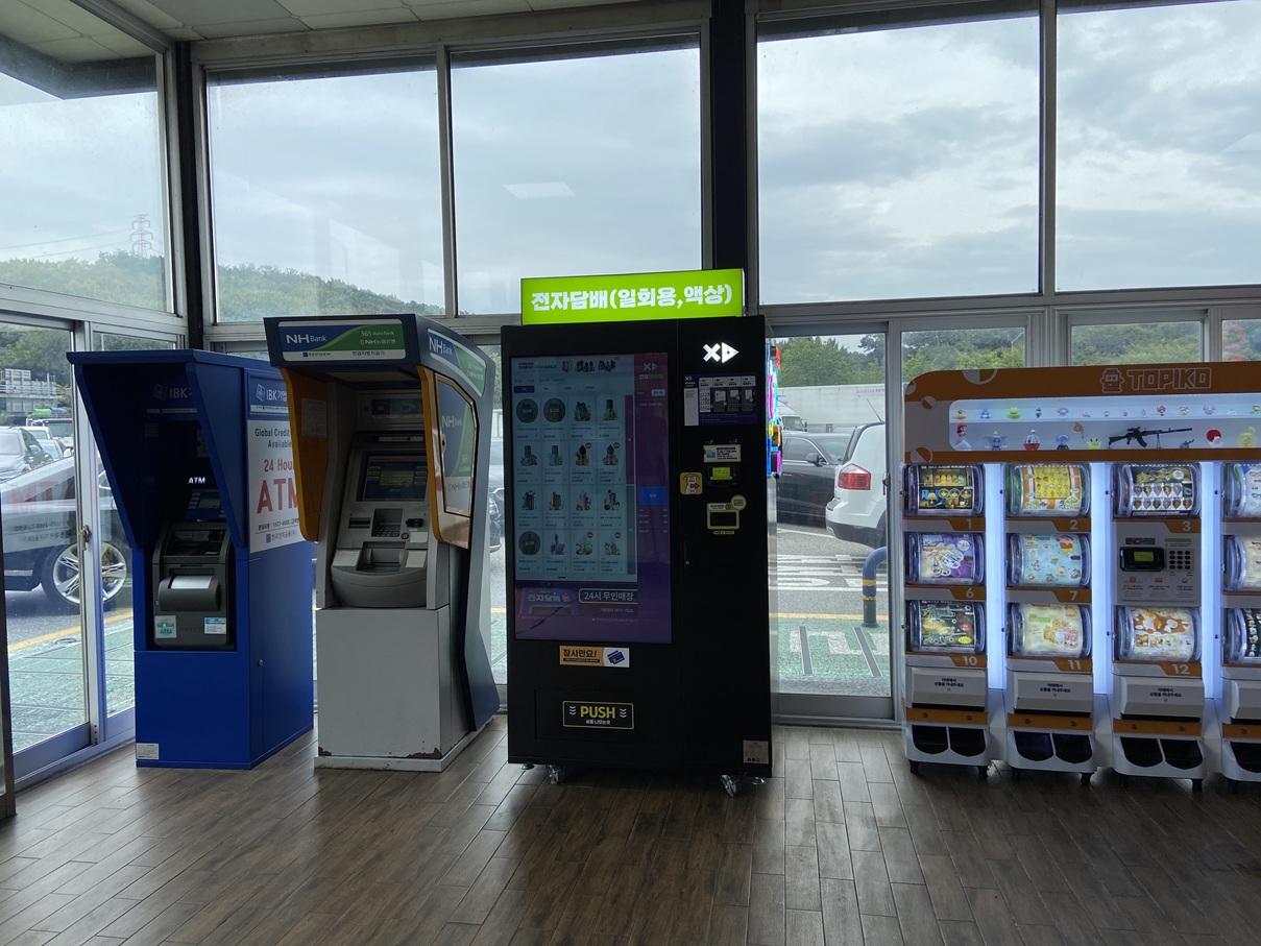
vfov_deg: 53.1
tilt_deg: -1.2
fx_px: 947
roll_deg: +1.0
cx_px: 630
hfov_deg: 67.3
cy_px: 473
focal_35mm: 26
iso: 32
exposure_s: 1/810
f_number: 1.8
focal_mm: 4.25
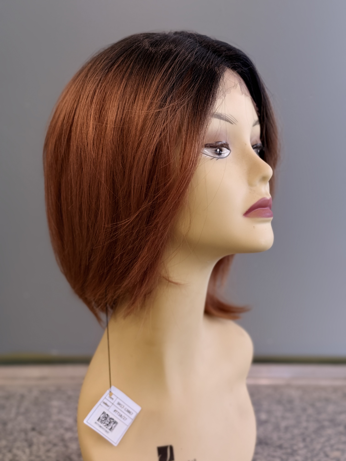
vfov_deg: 39.7
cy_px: 230
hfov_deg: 30.3
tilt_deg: -9.3
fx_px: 640
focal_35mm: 48
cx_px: 173
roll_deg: +0.5
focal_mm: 6.76
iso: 125
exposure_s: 1/100
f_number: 1.78
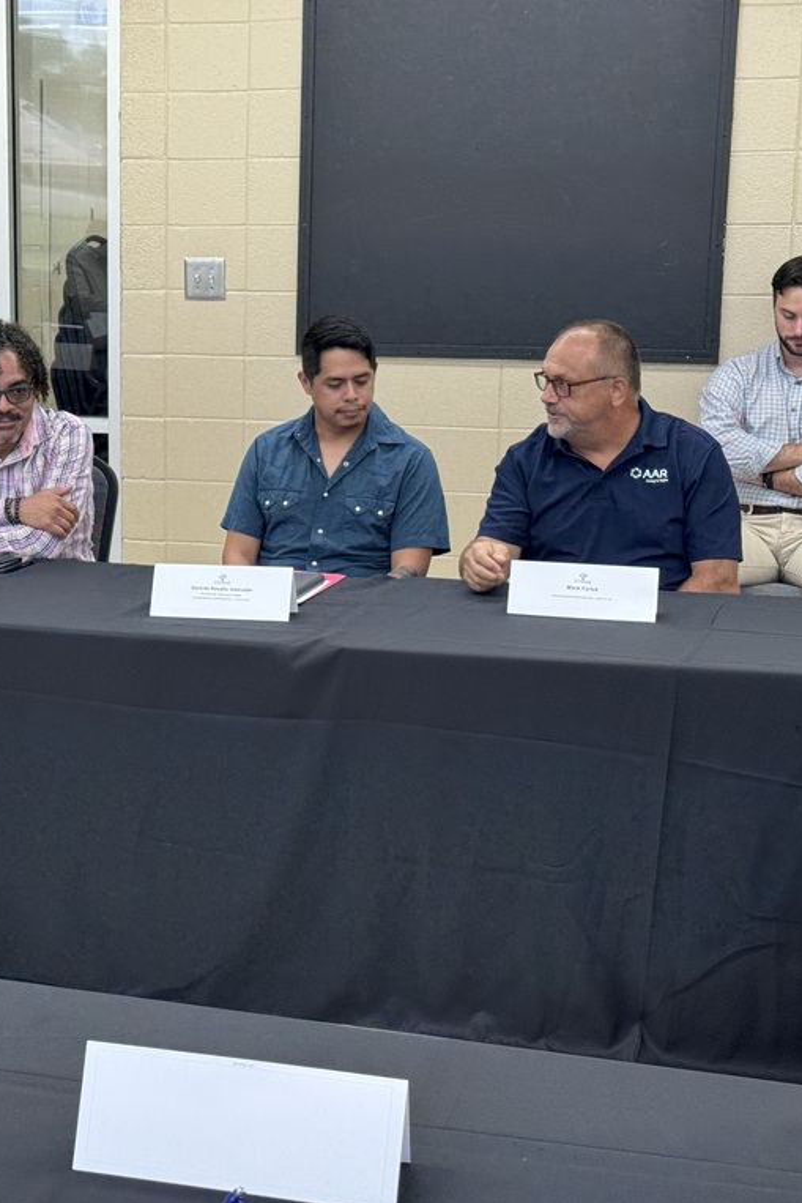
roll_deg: +0.1
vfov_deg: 30.1
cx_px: 153
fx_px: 2238
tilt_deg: -11.2
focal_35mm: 67
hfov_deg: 20.1
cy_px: 604
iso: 80
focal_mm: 6.76
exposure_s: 1/60
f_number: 1.78
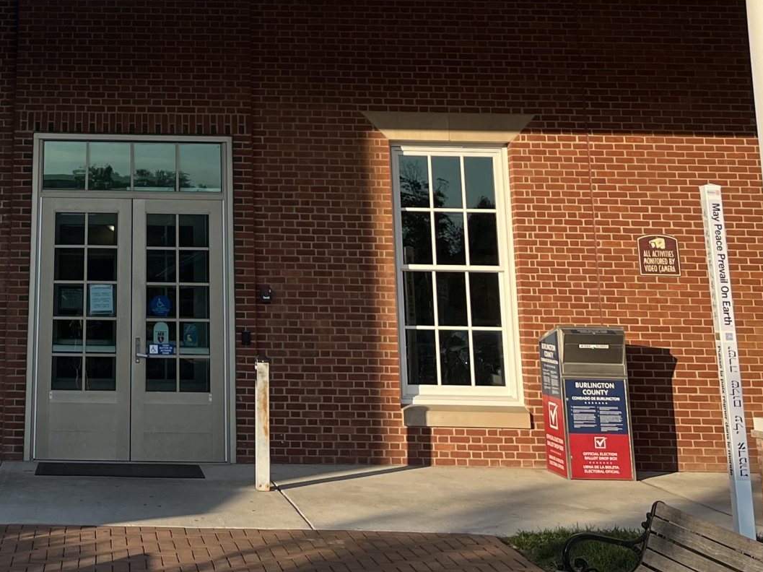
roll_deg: -0.8
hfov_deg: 29.8
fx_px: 1388
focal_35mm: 63
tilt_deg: +16.3
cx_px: 115
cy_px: -86
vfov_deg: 21.8
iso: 50
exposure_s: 1/2967
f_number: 1.6
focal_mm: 5.1
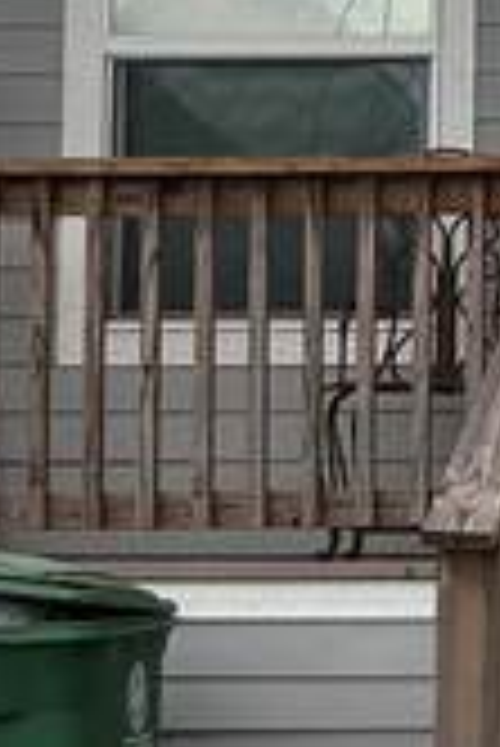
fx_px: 3991
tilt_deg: +5.5
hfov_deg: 6.8
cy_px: 230
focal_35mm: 192
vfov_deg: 10.7
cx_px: 1198
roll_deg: +0.3
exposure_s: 1/772
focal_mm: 6.76
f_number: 1.78
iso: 100
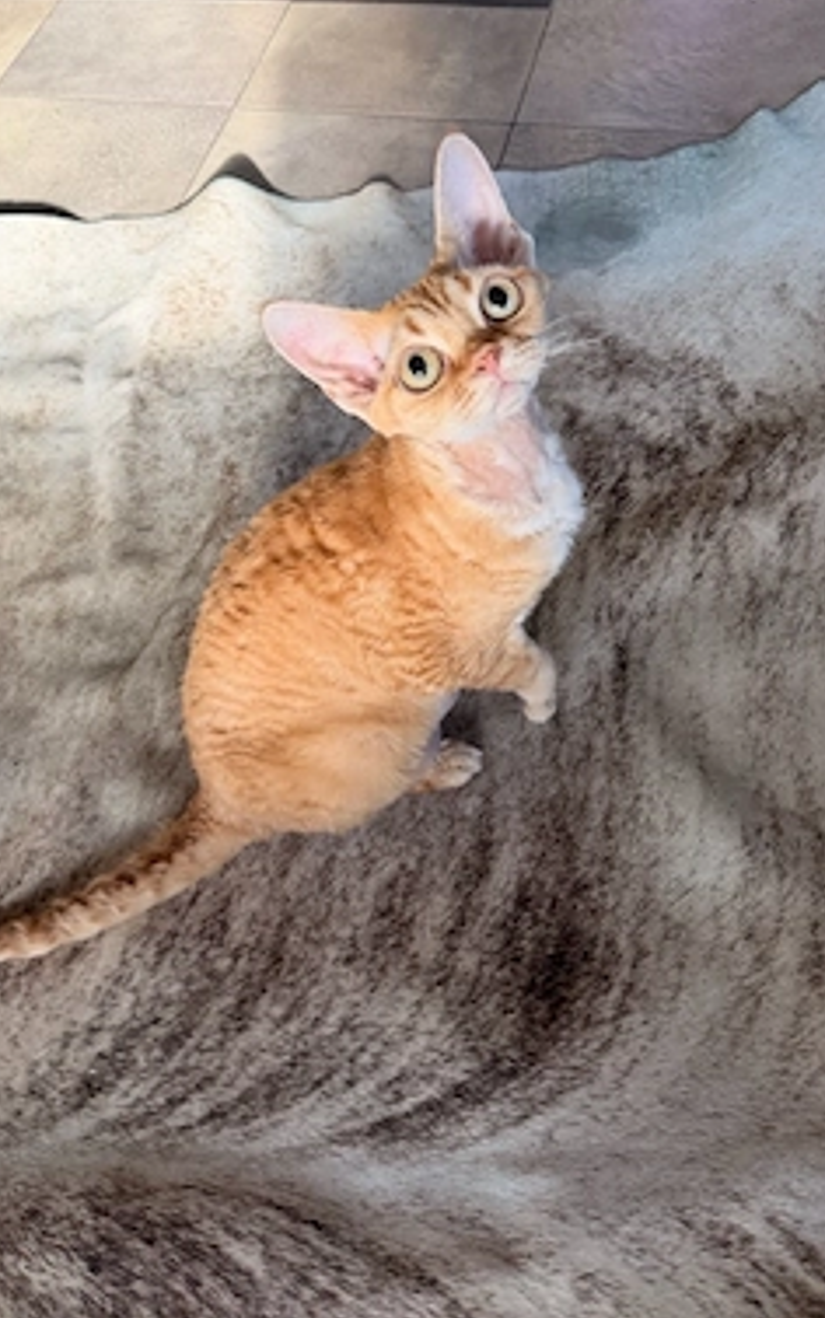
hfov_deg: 46.0
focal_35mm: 27
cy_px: 647
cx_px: 357
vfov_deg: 68.4
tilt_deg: -59.9
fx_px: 970
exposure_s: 1/73
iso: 200
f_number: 1.78
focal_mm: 6.76
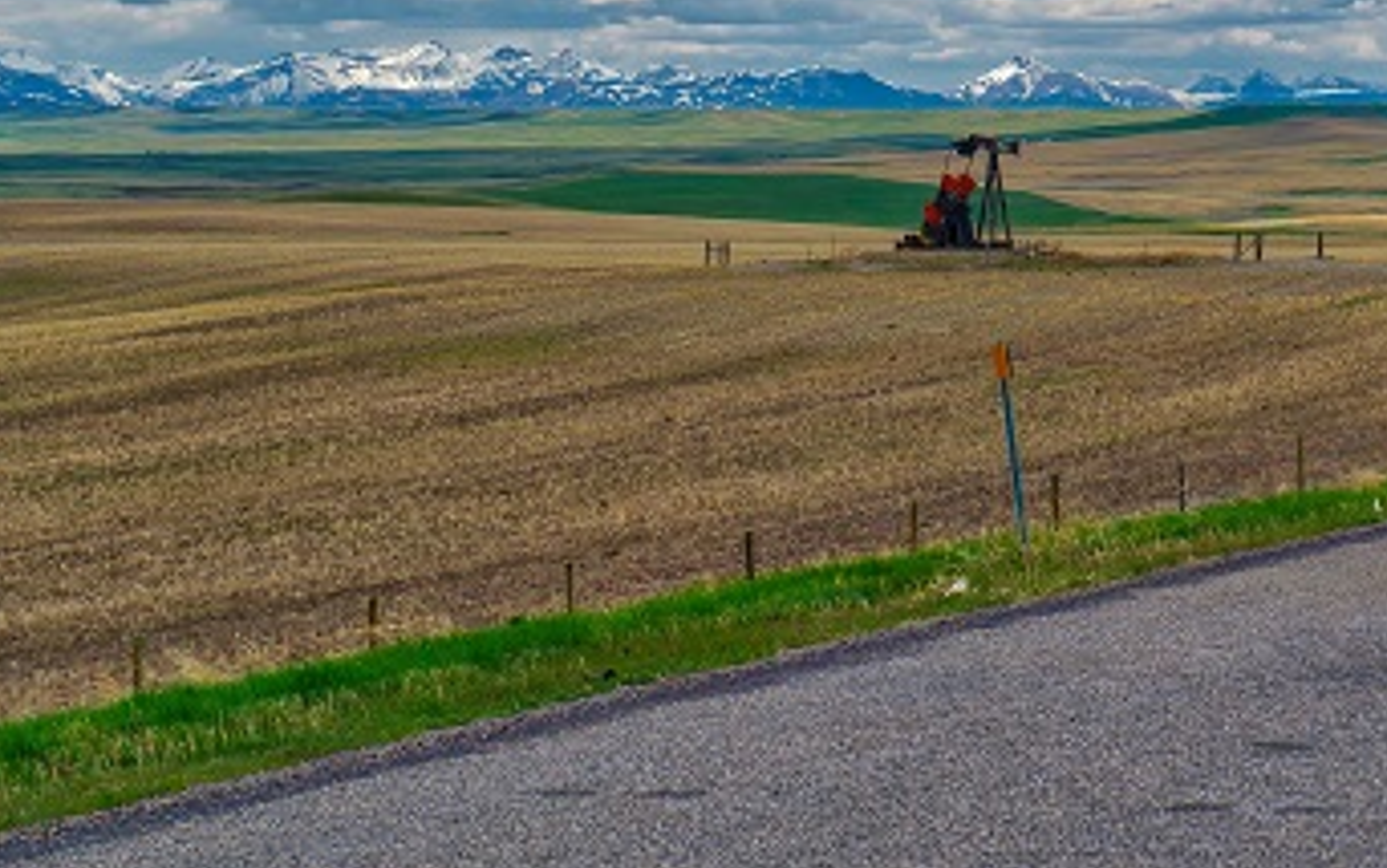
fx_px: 4727
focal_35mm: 125
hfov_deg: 16.6
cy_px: 85
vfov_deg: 10.4
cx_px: 1030
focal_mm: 70
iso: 100
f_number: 14
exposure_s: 1/200
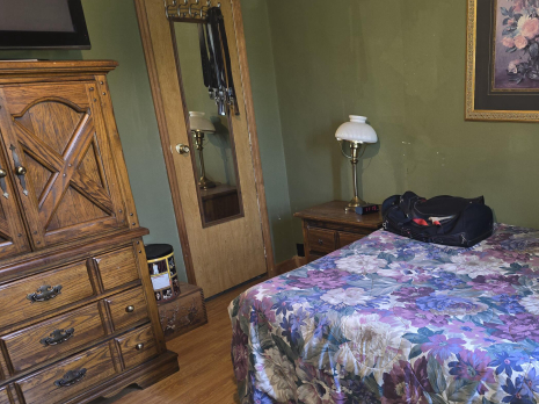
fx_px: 513
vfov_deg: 42.6
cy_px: 252
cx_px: 382
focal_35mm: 33
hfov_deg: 53.7
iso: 125
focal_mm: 6.3
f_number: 1.7
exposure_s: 1/13.4
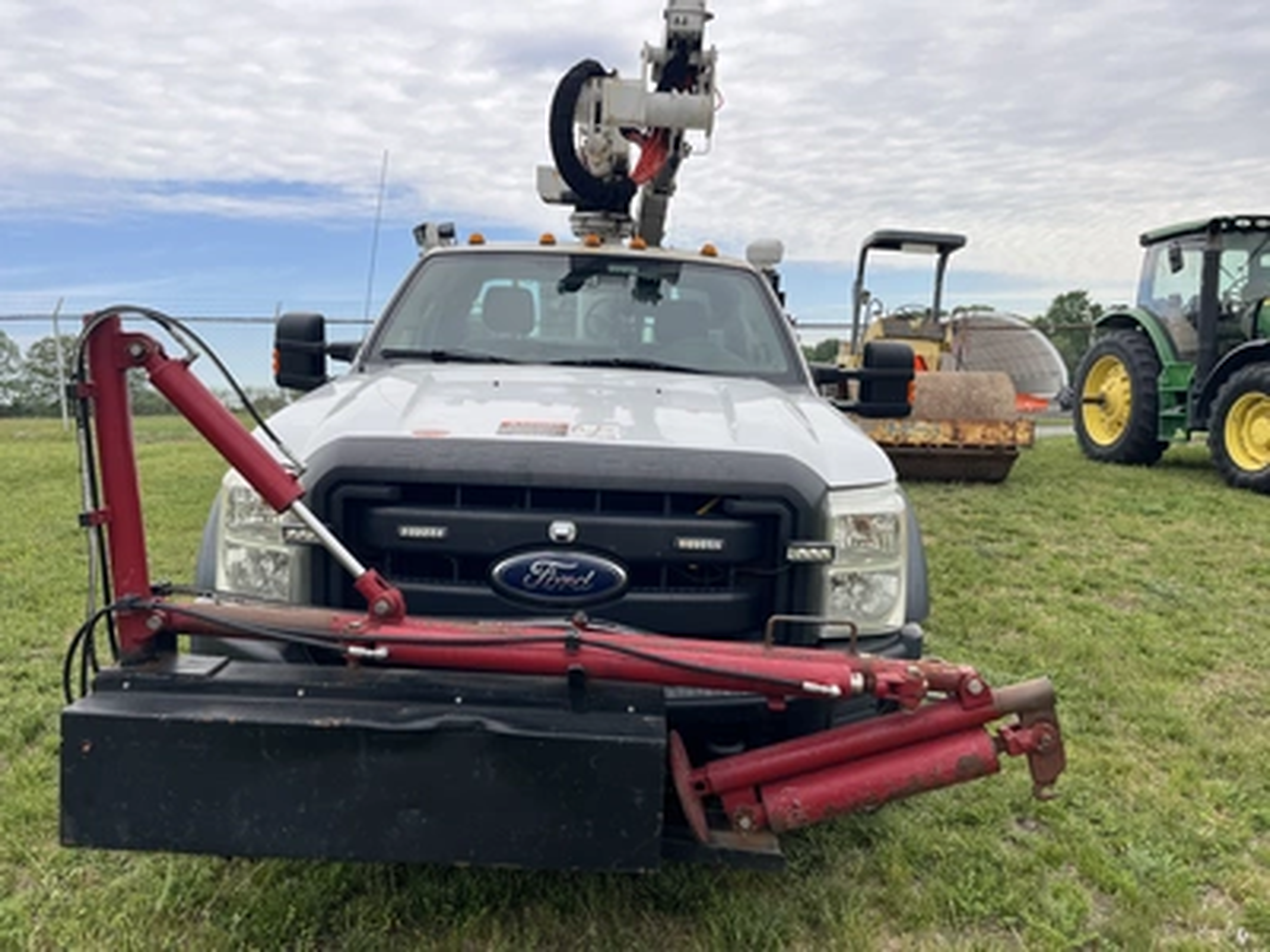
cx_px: 635
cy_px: 476
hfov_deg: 67.3
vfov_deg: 53.1
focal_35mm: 26
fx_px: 954
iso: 50
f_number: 1.6
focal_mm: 5.1
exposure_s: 1/1441
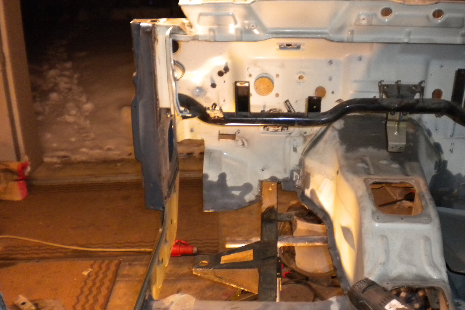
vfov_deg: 31.8
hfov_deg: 46.4
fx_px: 542
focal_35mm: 42
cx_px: 253
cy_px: 186
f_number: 3.1
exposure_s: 1/30
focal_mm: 6.3
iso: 400
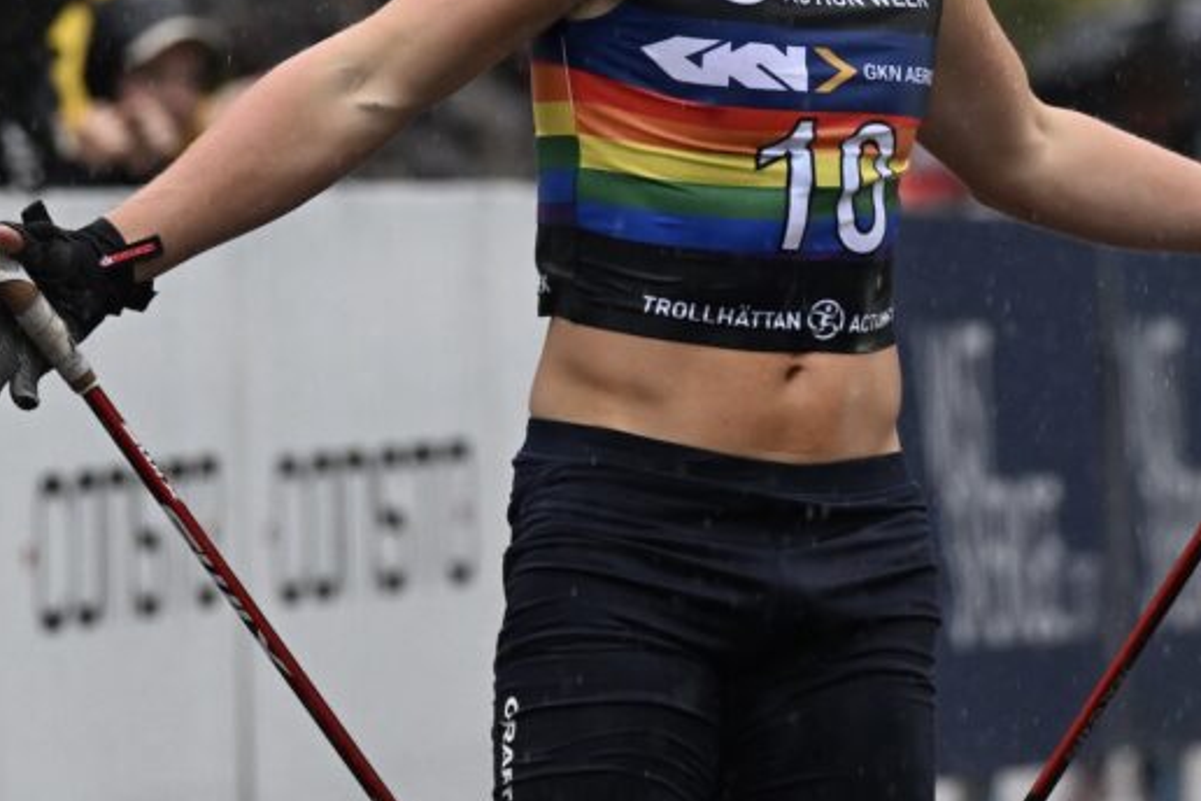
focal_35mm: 615
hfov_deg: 3.4
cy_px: 125
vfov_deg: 2.2
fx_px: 20515
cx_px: 1129
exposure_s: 1/800
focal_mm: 310
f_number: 6.3
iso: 4000
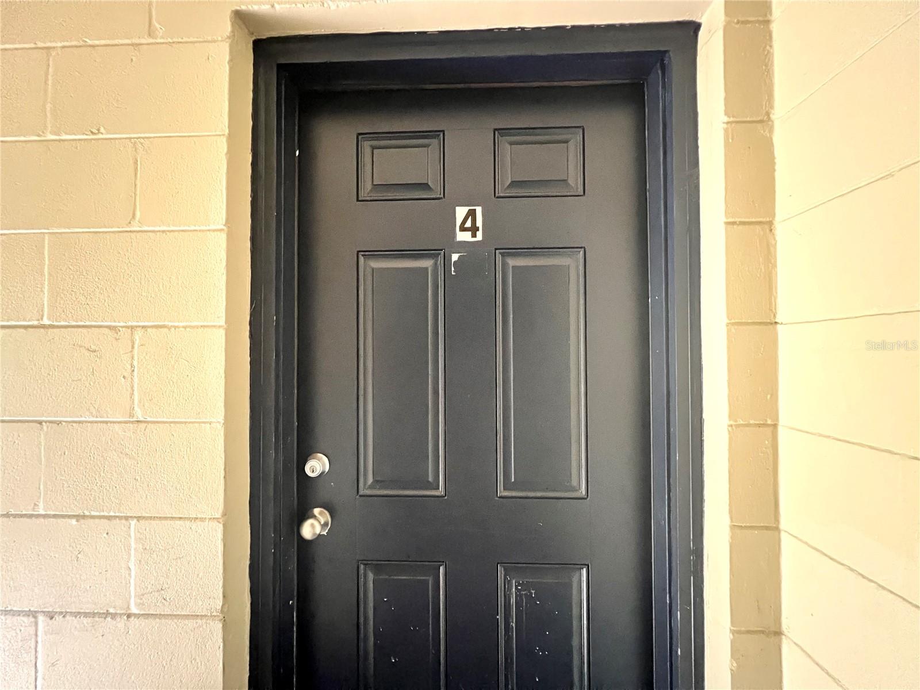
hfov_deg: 106.2
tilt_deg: +1.7
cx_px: 460
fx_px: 346
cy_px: 345
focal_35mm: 13
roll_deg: -0.3
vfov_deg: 89.9
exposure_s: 1/26
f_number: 1.8
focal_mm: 1.57
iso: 2000
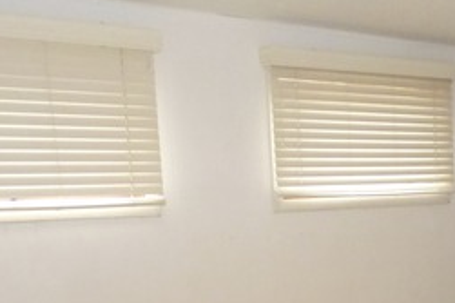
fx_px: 669
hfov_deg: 36.1
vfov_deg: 24.5
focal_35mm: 53
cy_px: 290
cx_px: 375
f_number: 2.8
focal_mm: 3.58
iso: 800
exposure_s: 1/60
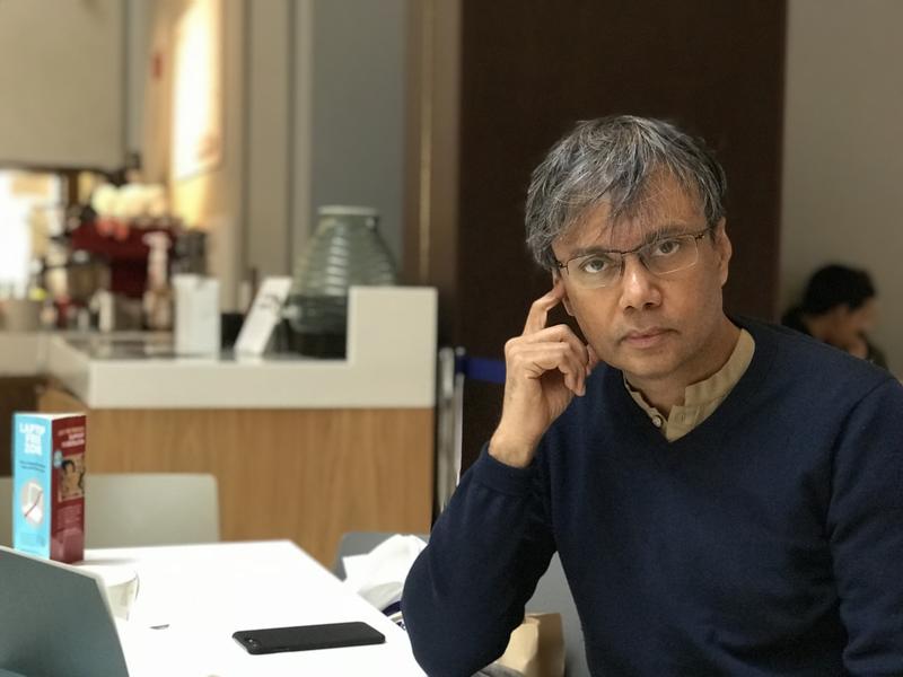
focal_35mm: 57
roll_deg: -0.6
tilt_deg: -2.3
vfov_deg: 25.7
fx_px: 1487
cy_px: 338
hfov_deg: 33.8
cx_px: 452
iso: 800
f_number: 2.8
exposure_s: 1/50
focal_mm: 6.6
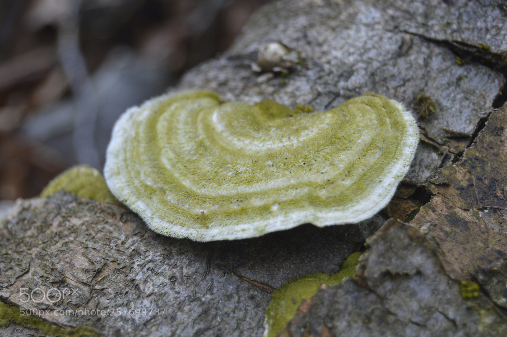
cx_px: 254
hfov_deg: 24.6
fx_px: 1161
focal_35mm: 82
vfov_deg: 16.5
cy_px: 168
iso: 400
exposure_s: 1/100
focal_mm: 55
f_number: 5.6
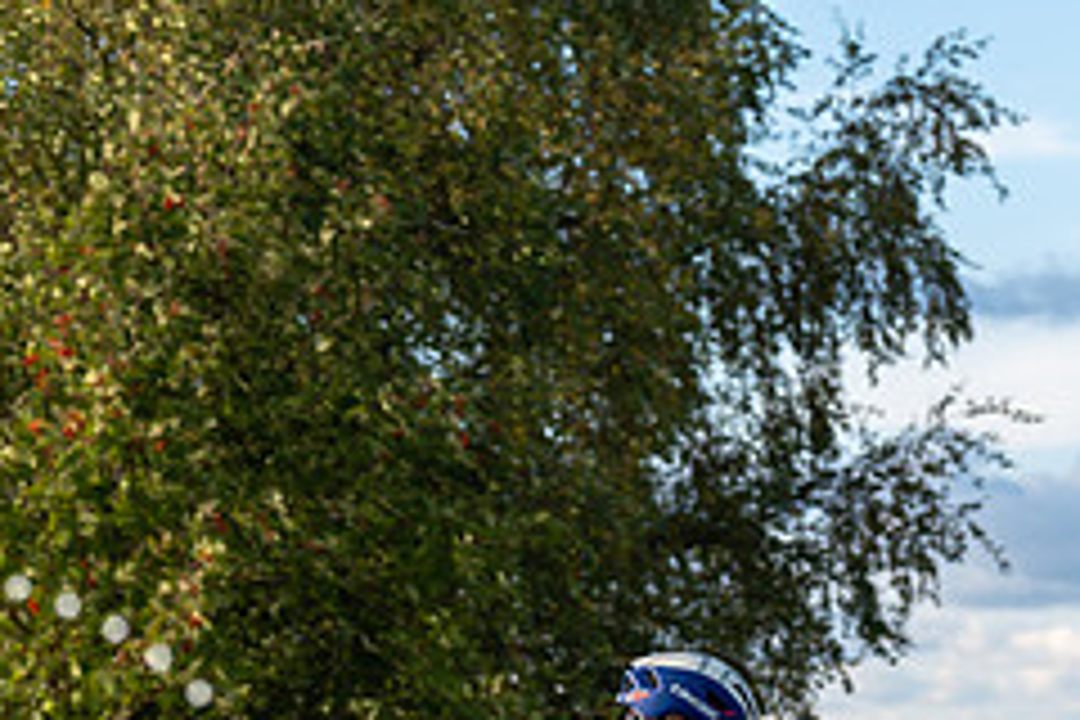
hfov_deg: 10.1
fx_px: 6090
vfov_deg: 6.7
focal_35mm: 203
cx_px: 612
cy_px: 754
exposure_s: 1/1000
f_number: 4.5
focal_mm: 84
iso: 125
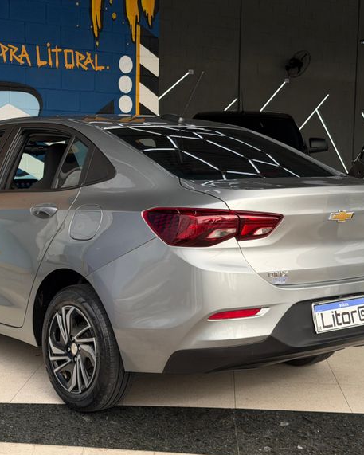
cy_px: 229
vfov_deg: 30.0
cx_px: 132
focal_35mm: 63
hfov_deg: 24.1
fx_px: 848
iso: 80
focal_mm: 6.76
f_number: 1.78
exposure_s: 1/1838
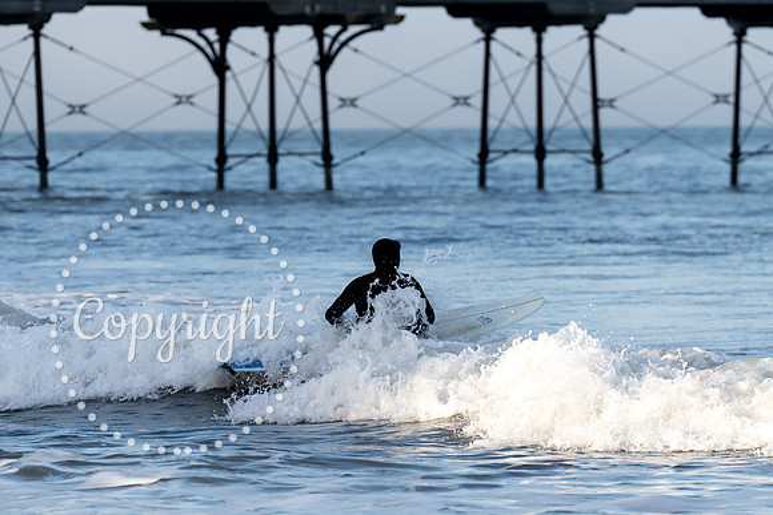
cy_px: 302
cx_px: 459
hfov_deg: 6.8
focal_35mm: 301
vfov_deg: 4.6
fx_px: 6471
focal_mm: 194
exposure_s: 1/1000
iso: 160
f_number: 4
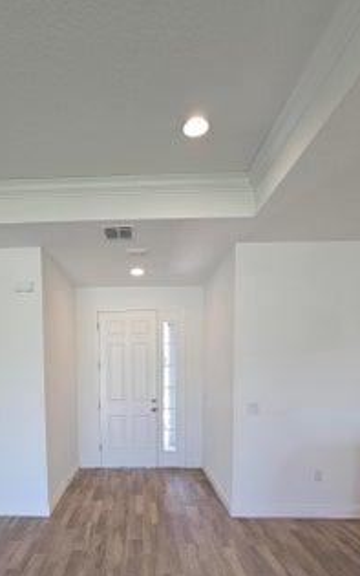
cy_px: 408
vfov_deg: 78.1
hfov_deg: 56.0
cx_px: 119
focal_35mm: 21
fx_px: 330
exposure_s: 1/60
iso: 64
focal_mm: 2.2
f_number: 2.2
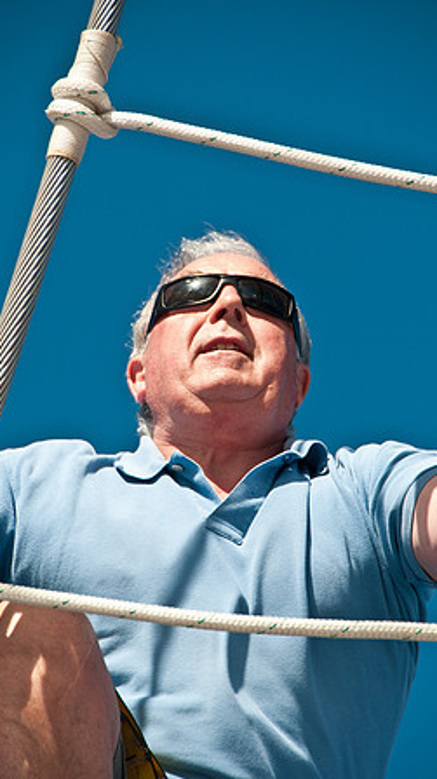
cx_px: 220
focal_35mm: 316
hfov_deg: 3.8
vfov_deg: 6.8
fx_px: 6518
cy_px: 390
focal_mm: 200
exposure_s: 1/640
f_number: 6.3
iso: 200
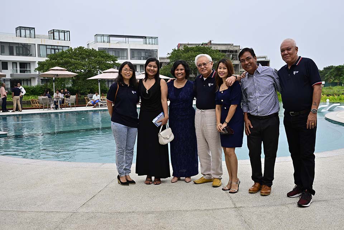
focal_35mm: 34
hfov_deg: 55.1
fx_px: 330
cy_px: 115
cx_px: 172
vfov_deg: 38.4
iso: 560
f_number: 5
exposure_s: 1/200
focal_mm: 34.5
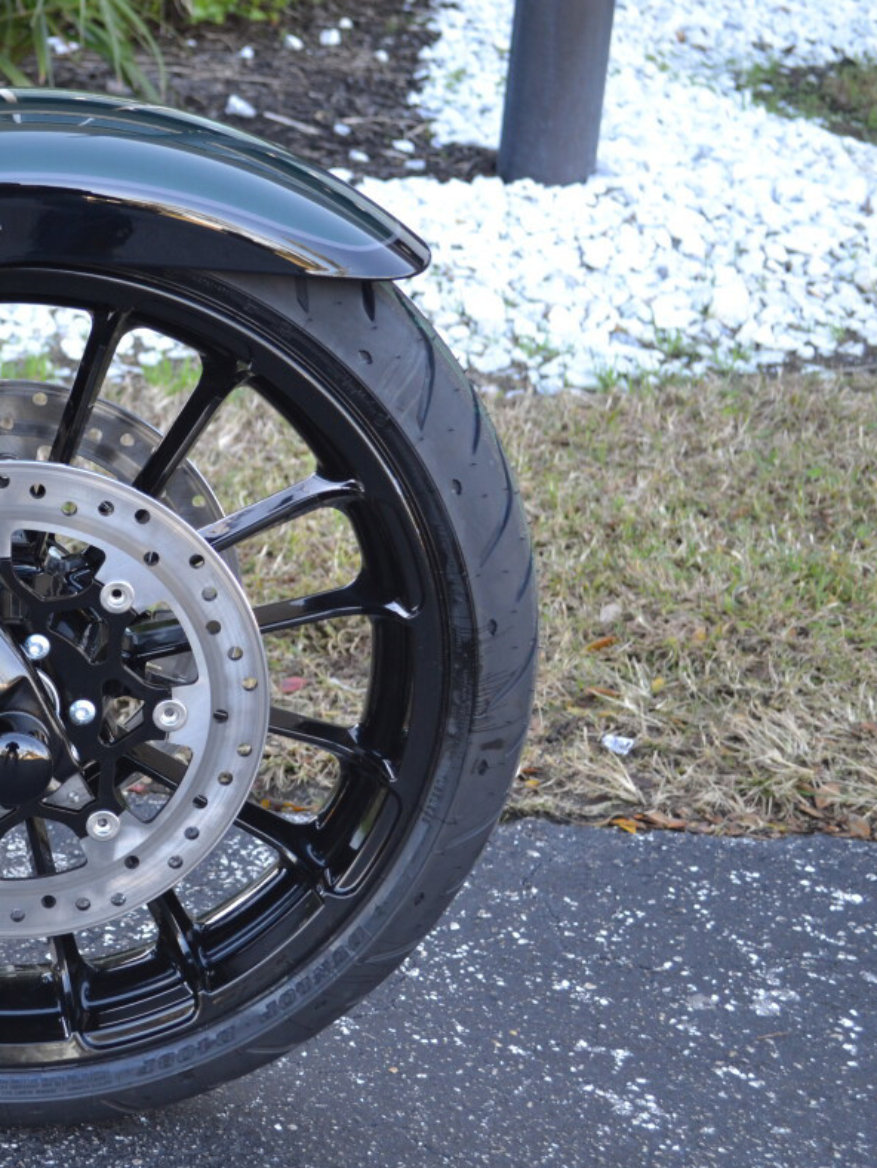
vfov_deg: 25.4
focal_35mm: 77
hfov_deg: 18.8
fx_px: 2591
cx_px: 34
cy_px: 589
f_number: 5
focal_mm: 35
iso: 400
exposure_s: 1/100
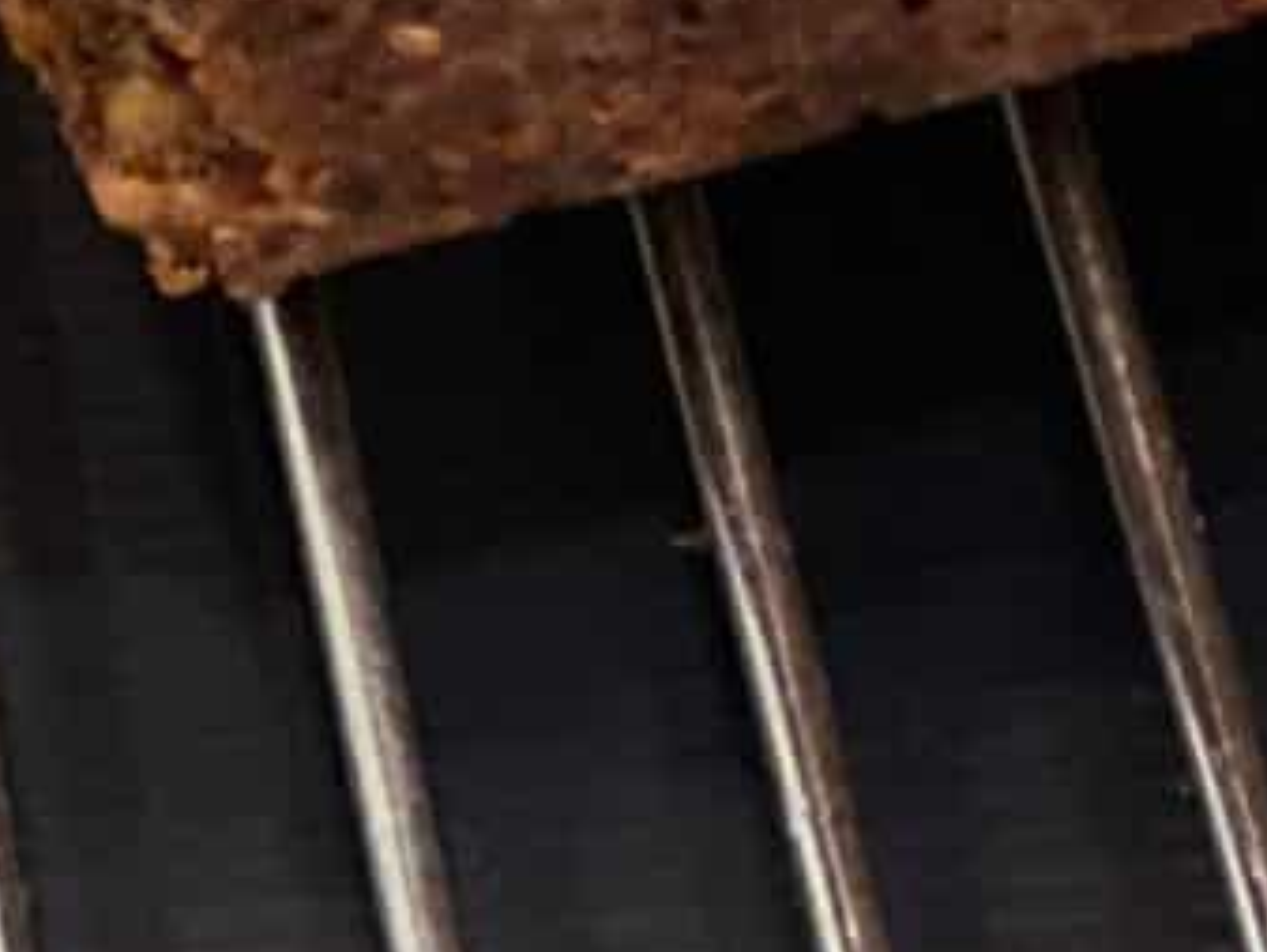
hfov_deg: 6.1
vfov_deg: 4.5
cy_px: -1712
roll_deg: -1.0
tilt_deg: -40.2
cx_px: 2425
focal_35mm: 316
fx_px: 11570
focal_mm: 6
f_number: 2
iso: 400
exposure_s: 1/20
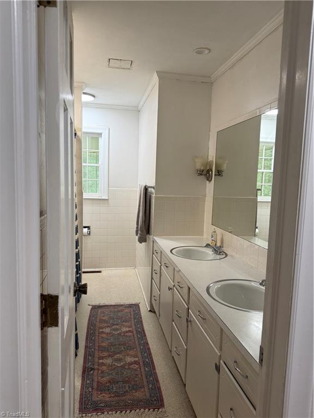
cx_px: 157
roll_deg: -1.4
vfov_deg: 71.6
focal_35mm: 24
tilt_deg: -6.4
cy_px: 209
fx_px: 290
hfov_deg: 56.8
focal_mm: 6.76
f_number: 1.78
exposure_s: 1/120
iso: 160
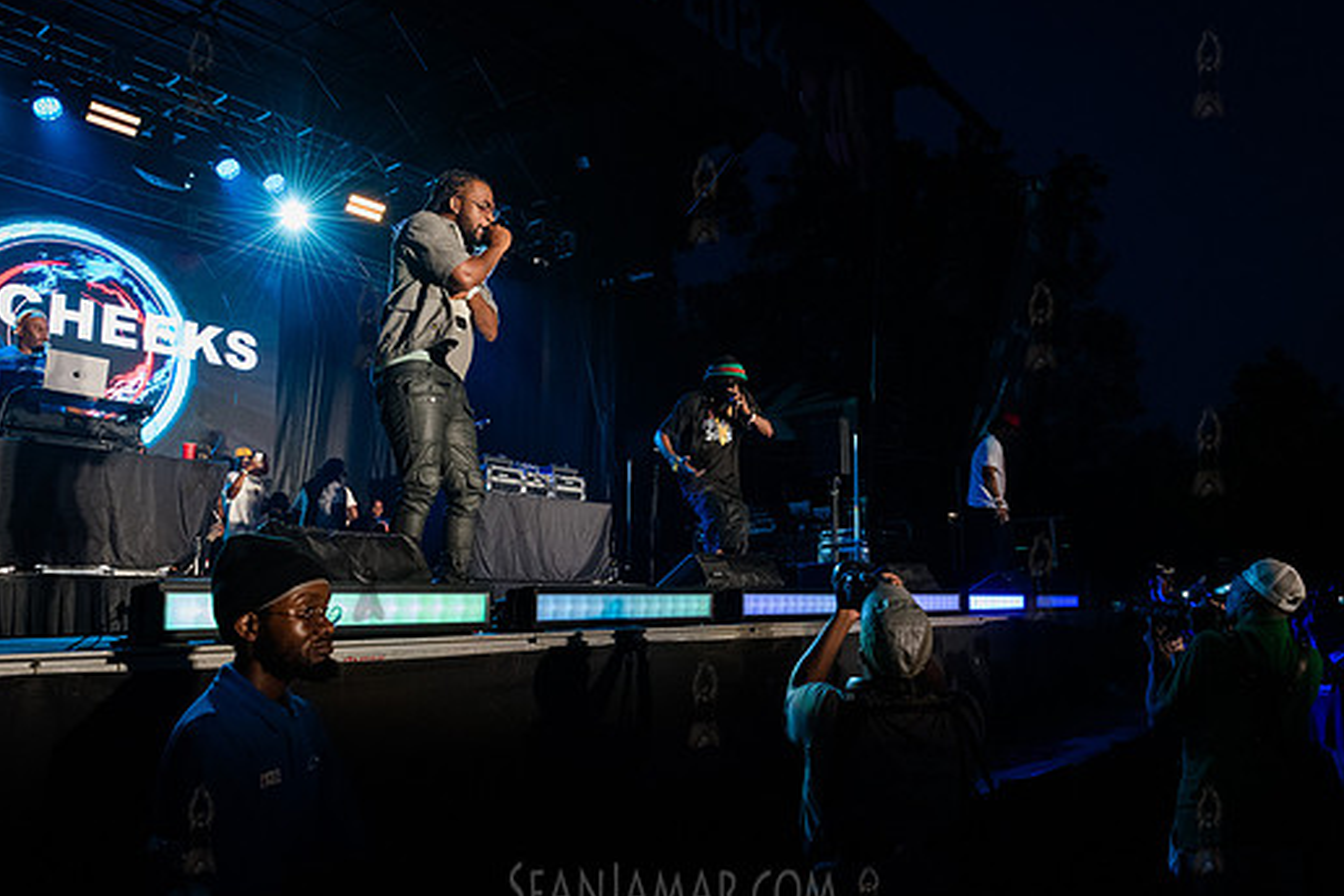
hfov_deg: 65.4
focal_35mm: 28
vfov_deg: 46.4
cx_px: 703
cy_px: 449
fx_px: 1045
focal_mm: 24
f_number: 4
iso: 5000
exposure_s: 1/400
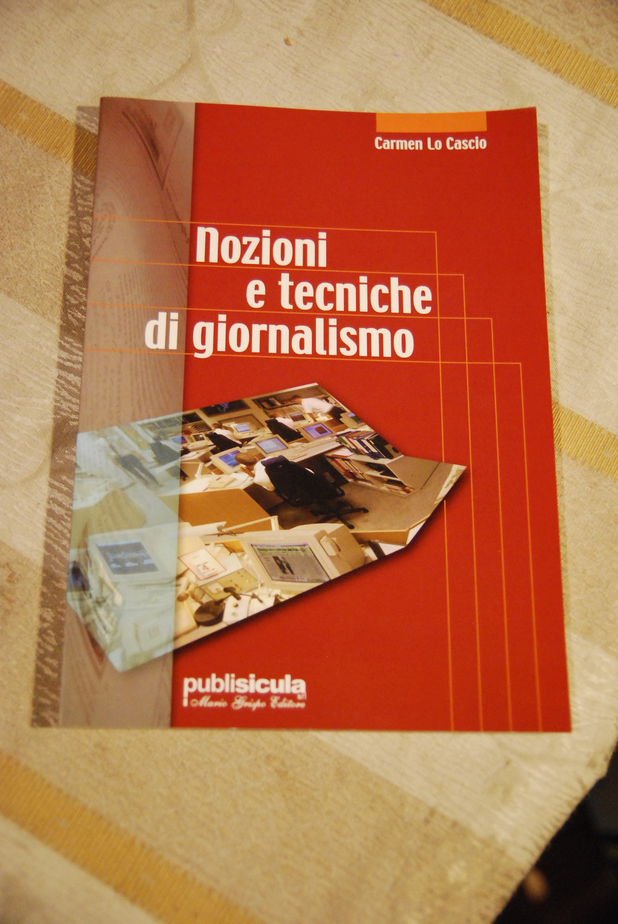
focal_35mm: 45
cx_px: 309
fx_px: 1155
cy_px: 462
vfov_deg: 43.6
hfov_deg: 29.9
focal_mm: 30
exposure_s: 1/60
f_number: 3.2
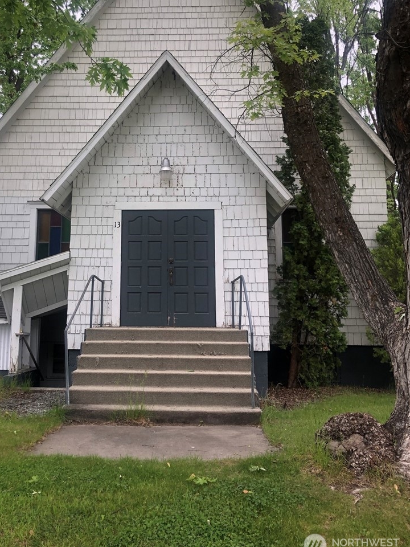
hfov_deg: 40.5
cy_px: 230
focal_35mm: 35
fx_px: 553
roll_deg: -1.3
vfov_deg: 52.4
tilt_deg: +10.3
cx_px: 159
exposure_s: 1/259
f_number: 1.8
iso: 20
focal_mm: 3.99
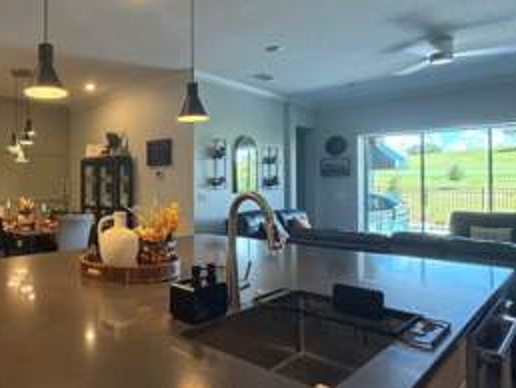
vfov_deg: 53.1
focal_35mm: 26
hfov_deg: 62.4
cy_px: 184
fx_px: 388
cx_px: 114
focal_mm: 2.22
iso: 250
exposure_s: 1/60
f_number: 2.2
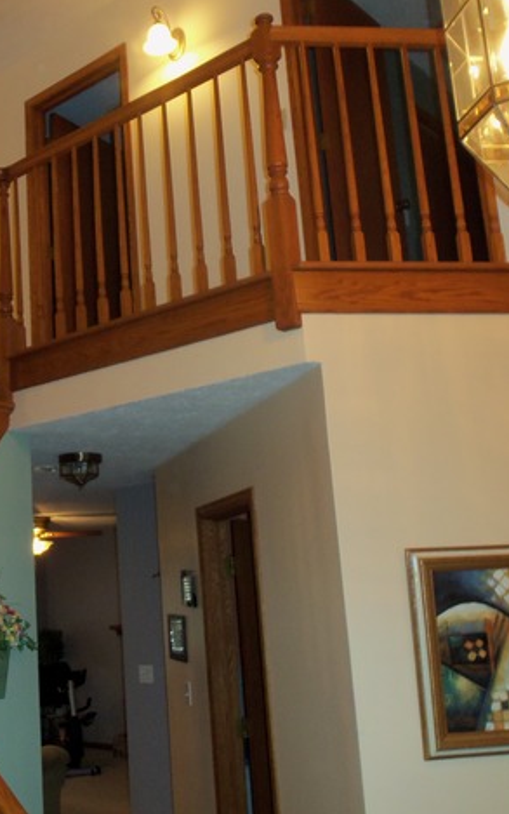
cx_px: 59
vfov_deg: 47.2
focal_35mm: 42
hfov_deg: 29.4
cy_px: 400
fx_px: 931
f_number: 3.4
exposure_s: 1/30
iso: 125
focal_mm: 5.2
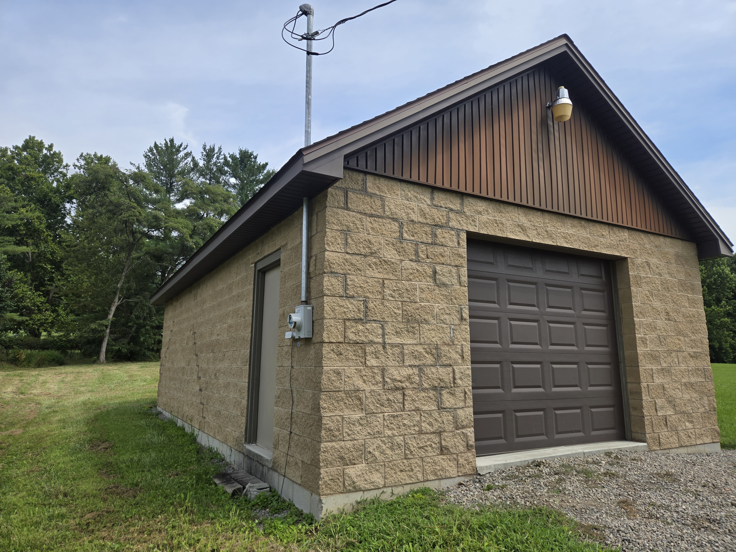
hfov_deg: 73.9
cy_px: 276
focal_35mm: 23
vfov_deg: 58.9
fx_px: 489
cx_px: 368
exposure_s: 1/1686
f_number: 1.8
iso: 25
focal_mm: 5.4
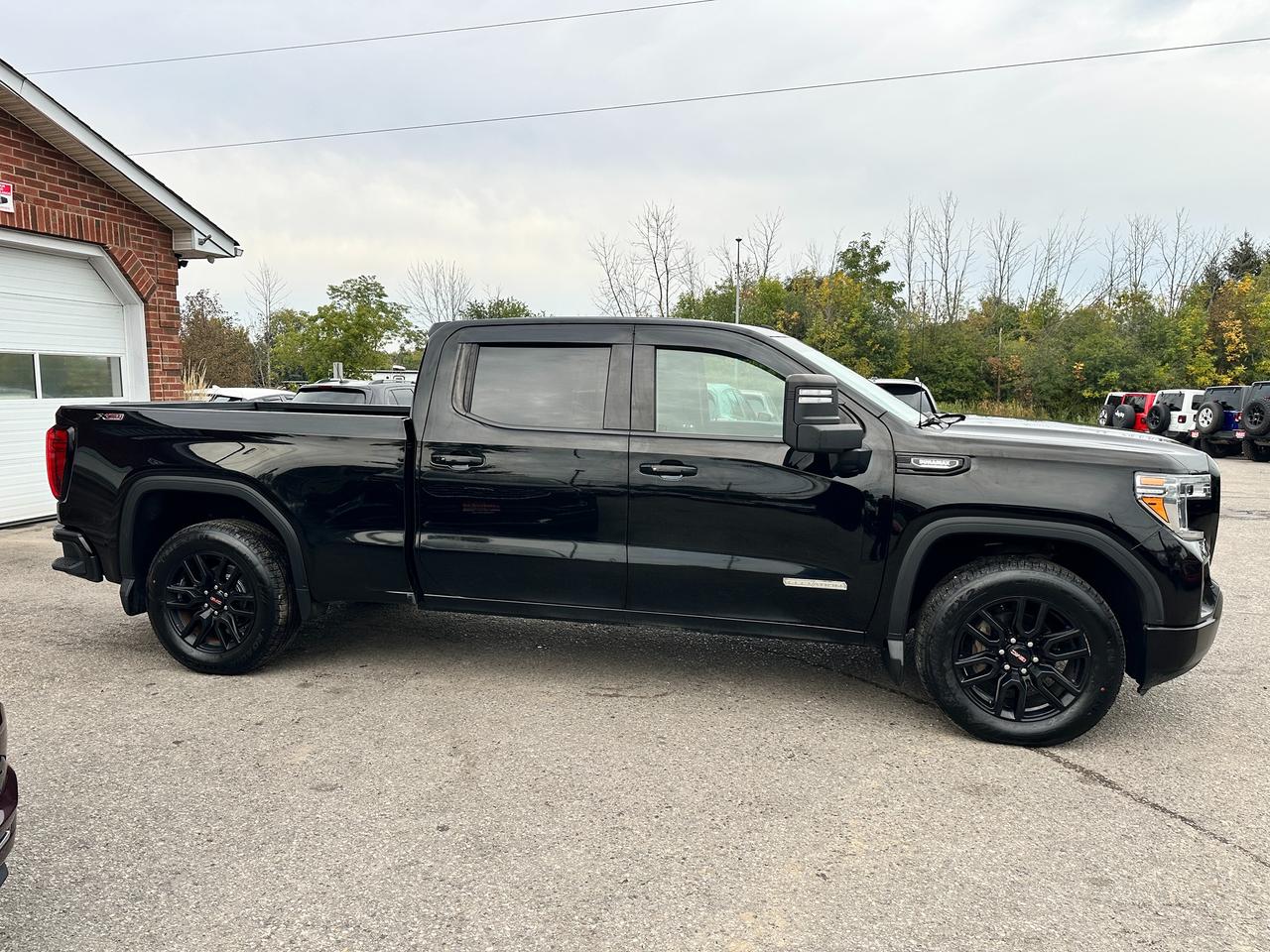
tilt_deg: -6.7
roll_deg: +0.4
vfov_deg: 56.8
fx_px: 881
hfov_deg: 71.6
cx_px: 635
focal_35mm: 24
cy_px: 476
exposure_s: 1/564
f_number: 1.78
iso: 80
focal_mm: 6.86
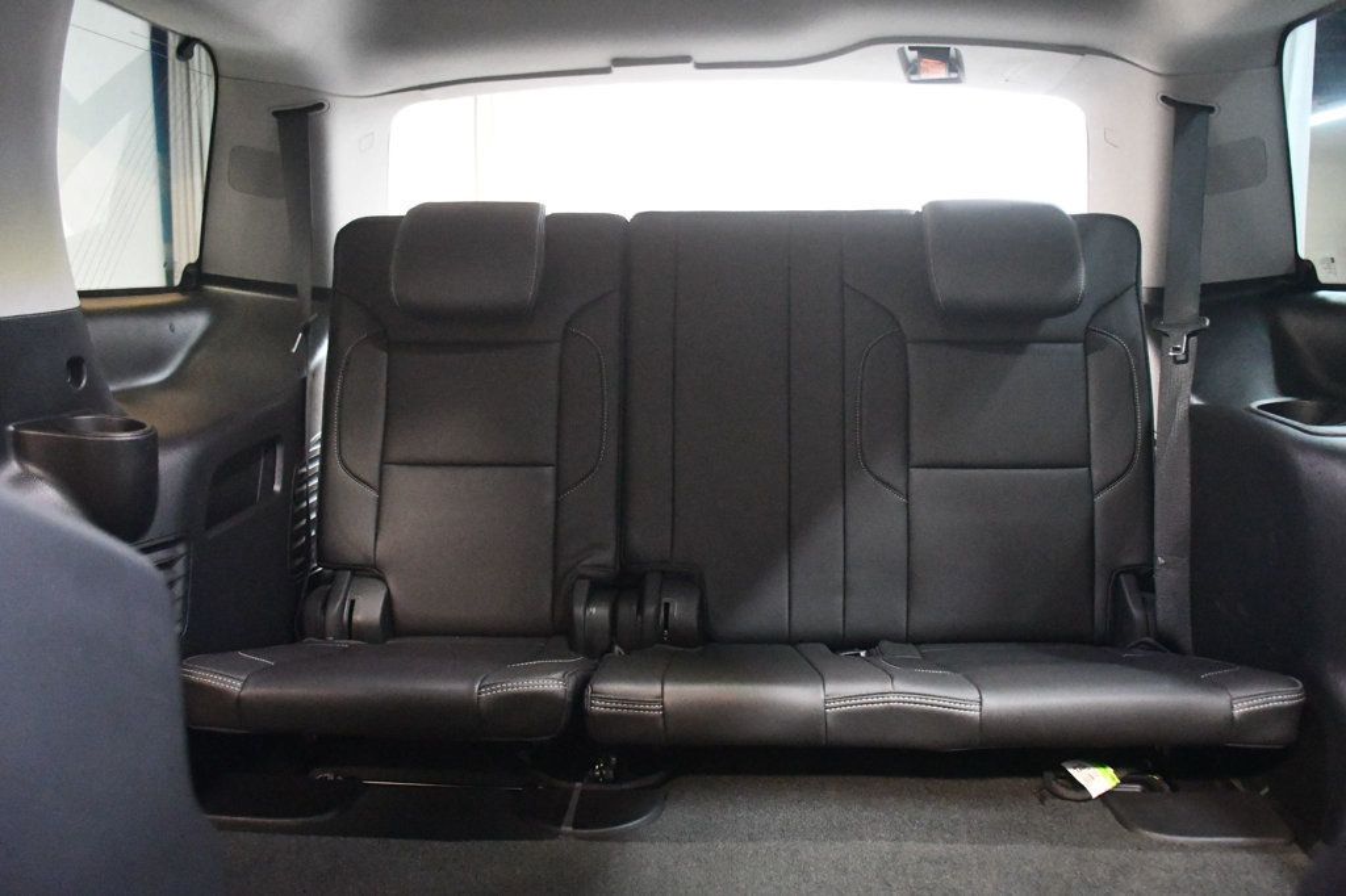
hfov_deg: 61.9
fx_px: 1121
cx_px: 673
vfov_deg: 43.6
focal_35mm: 30
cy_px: 448
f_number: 3.5
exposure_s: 1/60
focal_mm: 20
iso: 12800
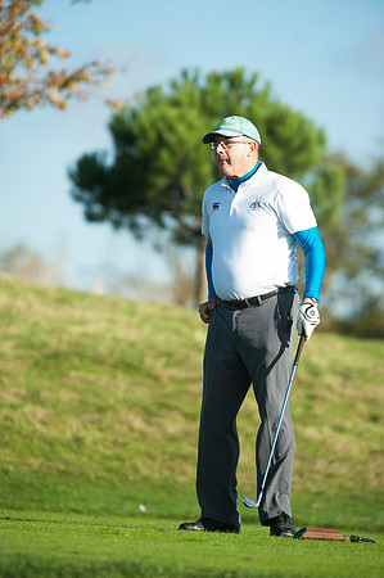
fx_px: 4811
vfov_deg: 6.9
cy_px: 289
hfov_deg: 4.6
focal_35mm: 300
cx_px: 192
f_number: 5.6
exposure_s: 1/1250
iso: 400
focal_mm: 300
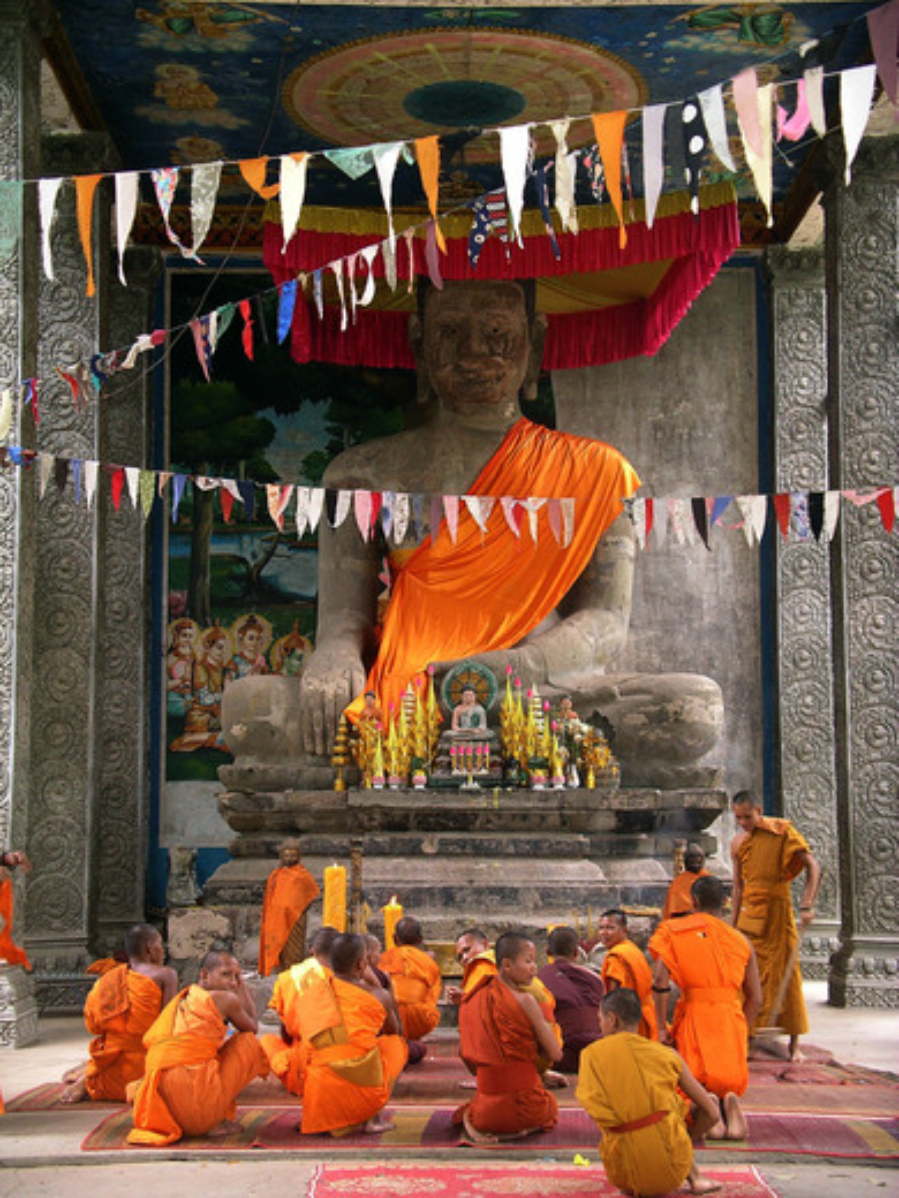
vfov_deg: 31.2
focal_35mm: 62
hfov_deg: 23.7
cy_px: 599
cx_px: 450
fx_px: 2147
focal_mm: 12.8
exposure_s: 1/50
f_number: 3.3
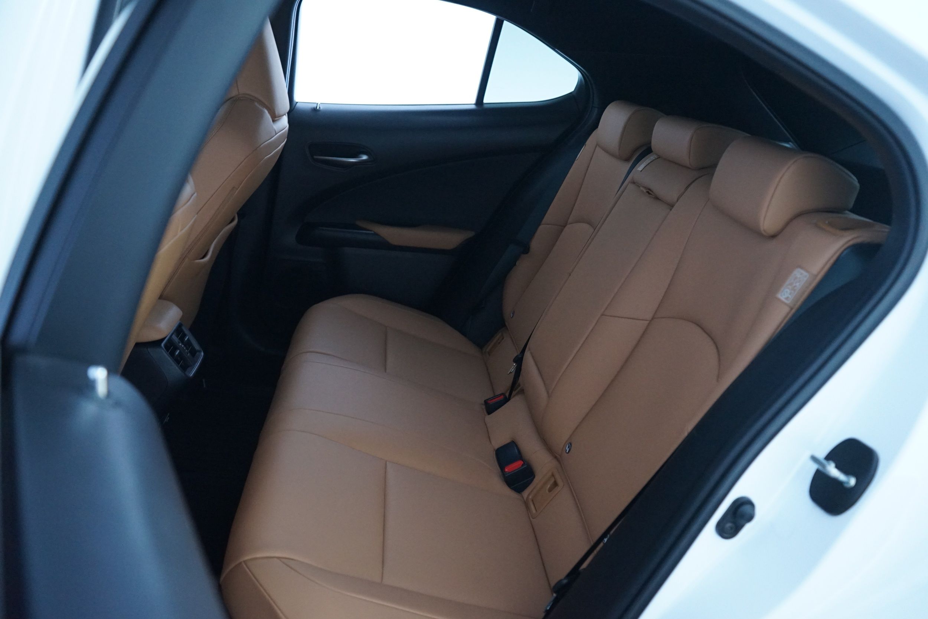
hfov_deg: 63.7
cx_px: 464
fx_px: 748
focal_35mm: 29
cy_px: 310
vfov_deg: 45.0
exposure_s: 1/13
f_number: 4
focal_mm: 29
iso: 4000
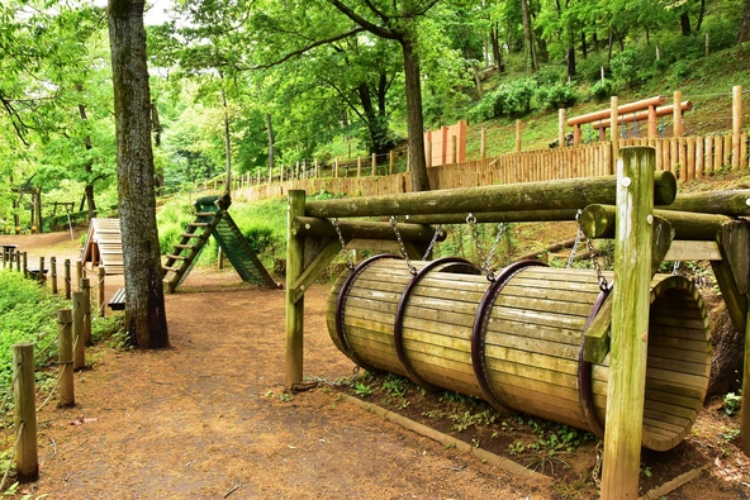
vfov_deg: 48.0
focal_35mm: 27
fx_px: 563
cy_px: 250
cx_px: 375
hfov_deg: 67.4
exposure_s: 1/250
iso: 2000
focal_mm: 18
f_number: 11
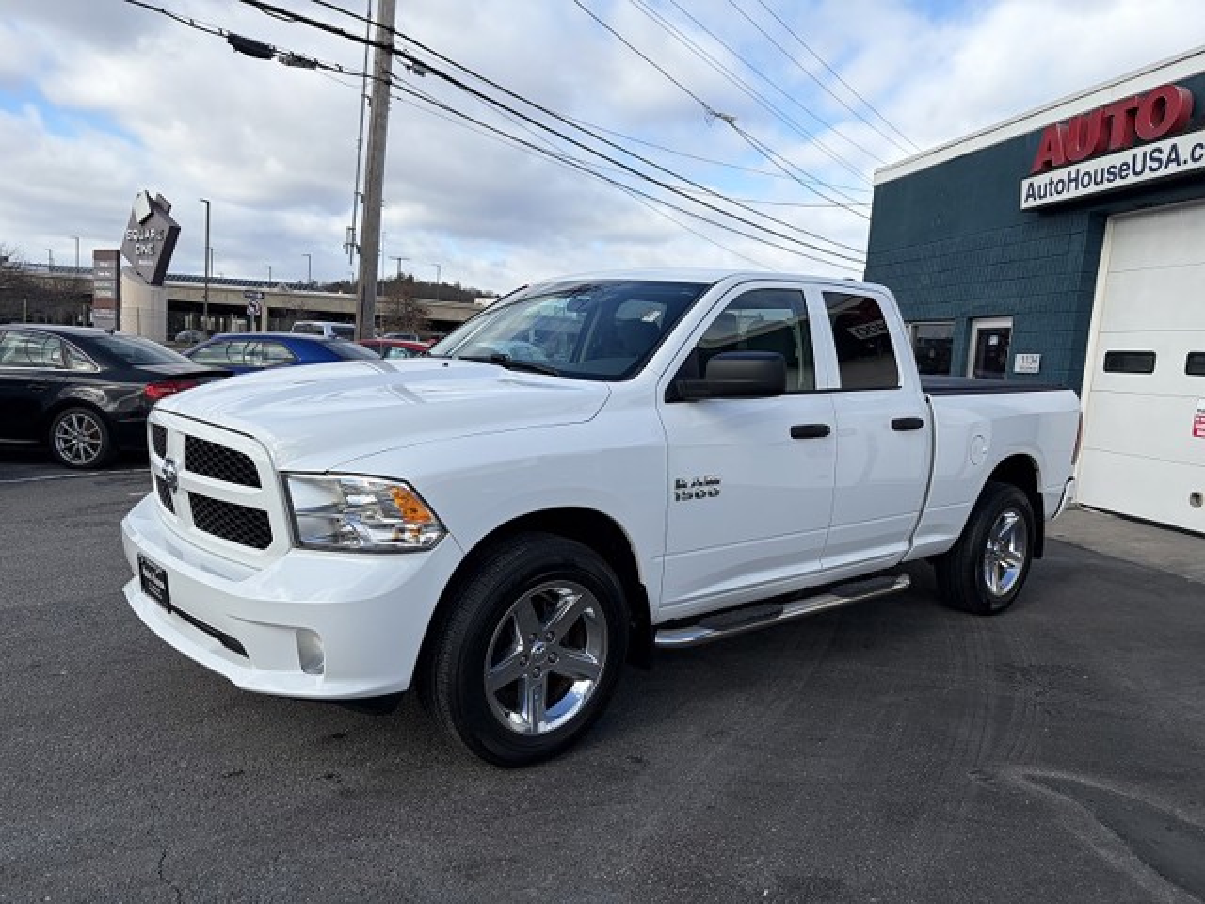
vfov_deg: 53.1
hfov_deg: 67.3
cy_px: 452
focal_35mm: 26
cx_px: 602
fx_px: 905
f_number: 1.6
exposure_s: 1/2639
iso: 50
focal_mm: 5.96
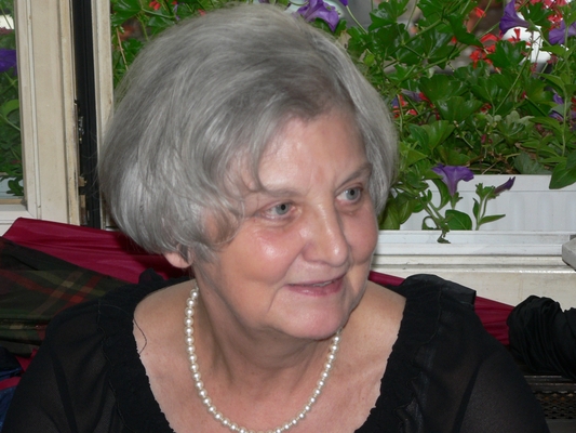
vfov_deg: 9.5
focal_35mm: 157
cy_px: 216
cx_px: 288
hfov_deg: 12.6
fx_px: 2613
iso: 150
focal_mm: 26.2
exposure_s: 1/60
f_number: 3.3
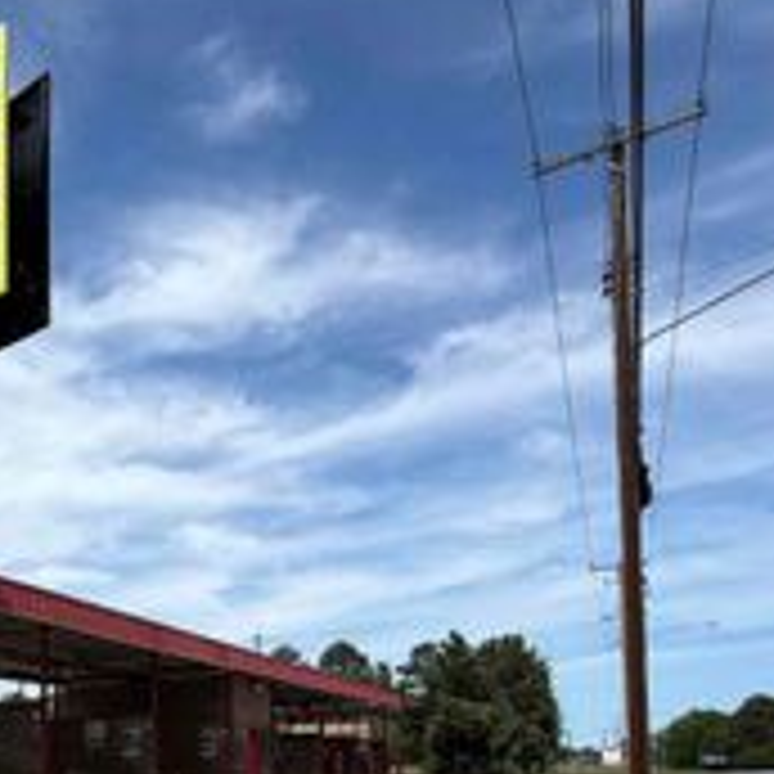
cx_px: 99
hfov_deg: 42.7
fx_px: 911
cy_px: 709
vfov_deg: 42.0
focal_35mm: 36
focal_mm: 2.22
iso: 20
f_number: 2.2
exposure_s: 1/1189
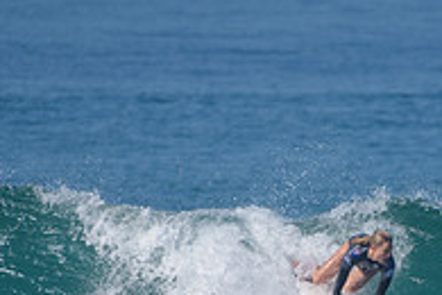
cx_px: 324
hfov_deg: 1.4
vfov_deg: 0.9
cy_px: 323
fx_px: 18305
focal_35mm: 1491
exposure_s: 1/2000
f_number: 5.6
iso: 250
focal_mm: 500
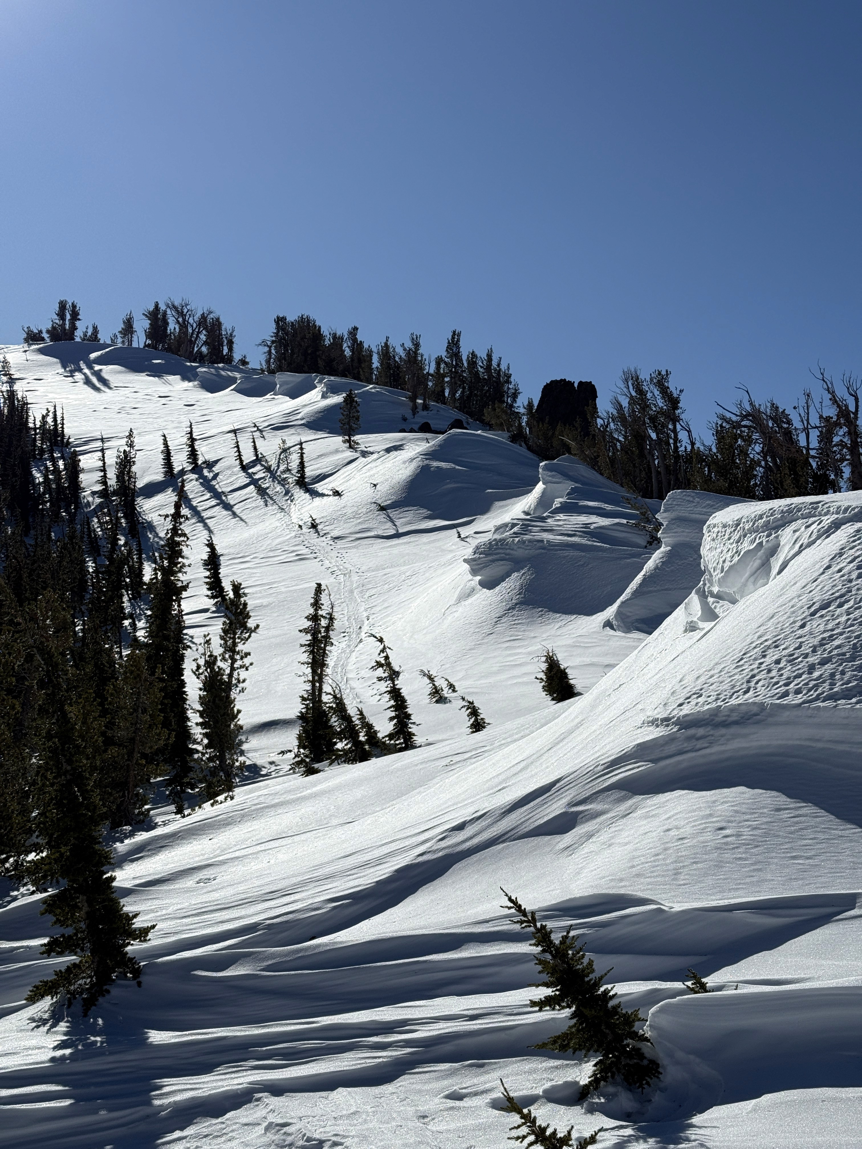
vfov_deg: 39.7
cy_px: 574
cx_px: 431
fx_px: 1594
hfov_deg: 30.3
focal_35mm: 48
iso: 50
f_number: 1.78
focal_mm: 6.76
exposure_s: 1/16129
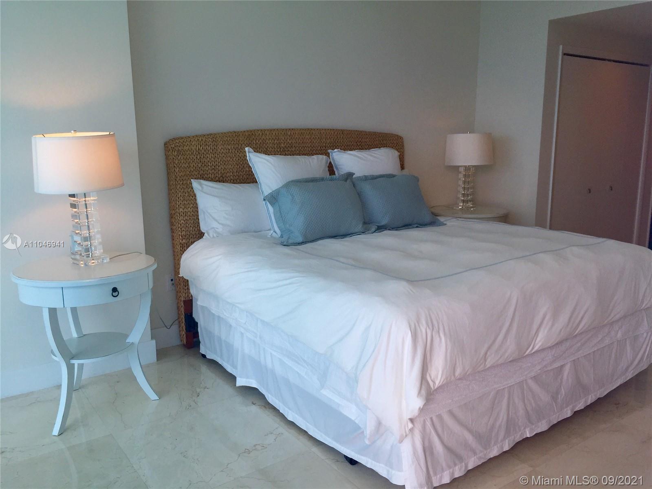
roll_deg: +0.7
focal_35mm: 29
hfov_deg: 61.7
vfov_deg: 48.2
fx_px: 546
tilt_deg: -10.1
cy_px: 244
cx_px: 326
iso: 32
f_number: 2.2
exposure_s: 1/391
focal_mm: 4.15
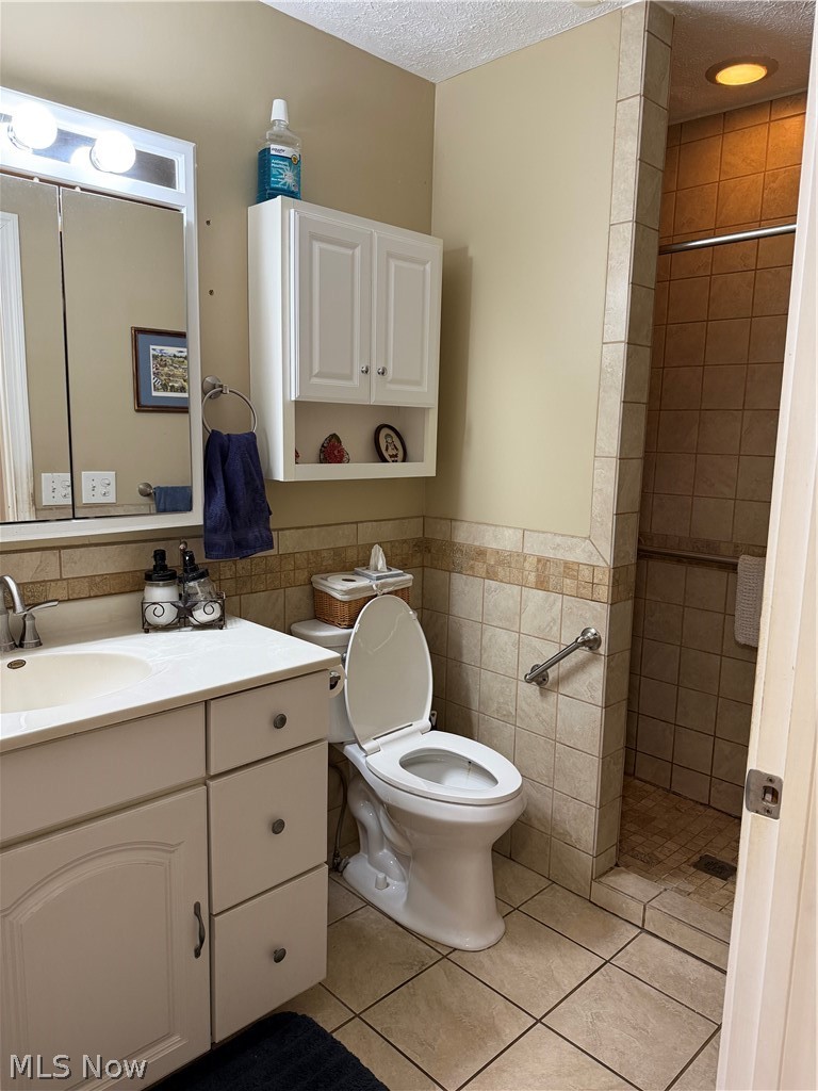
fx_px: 756
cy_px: 546
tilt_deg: -8.8
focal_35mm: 24
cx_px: 409
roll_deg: -1.3
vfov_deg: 71.6
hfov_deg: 56.8
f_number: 1.78
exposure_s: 1/60
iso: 250
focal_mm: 6.76
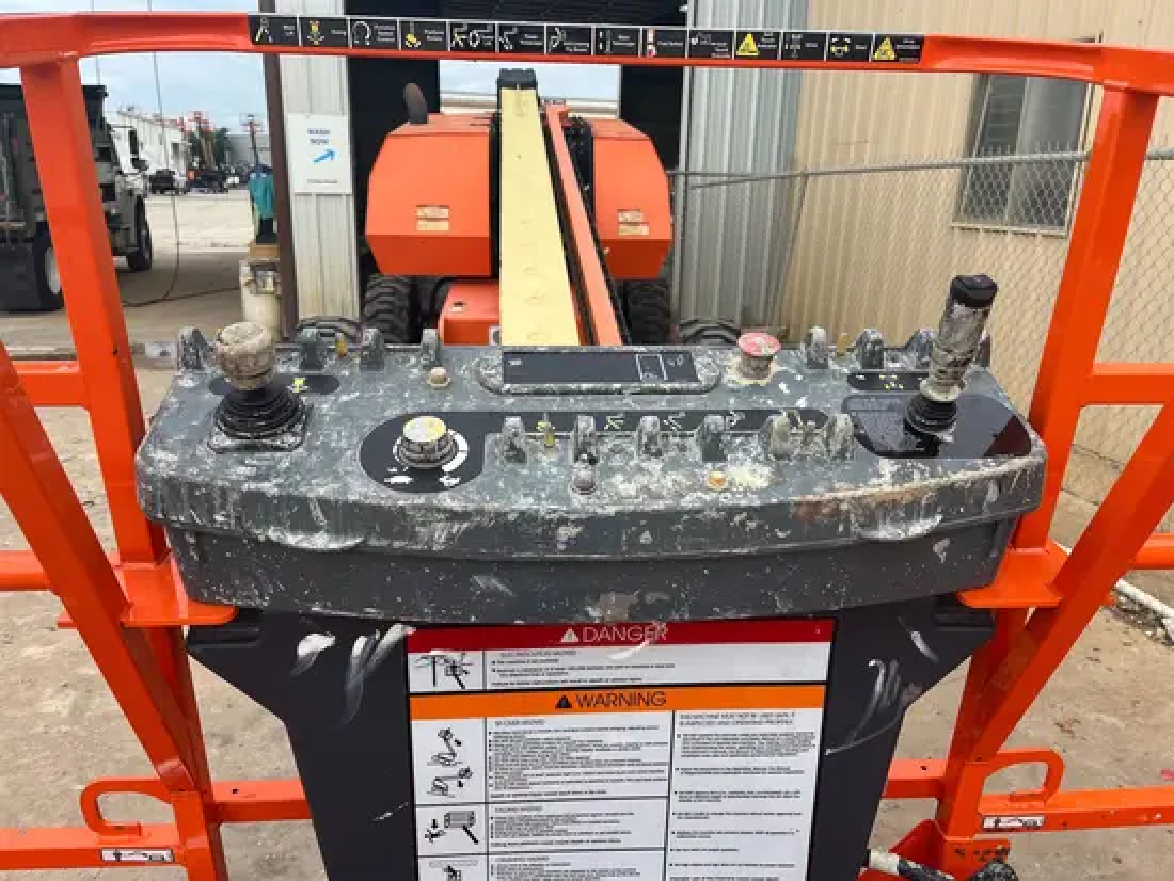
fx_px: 882
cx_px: 587
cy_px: 440
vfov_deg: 53.1
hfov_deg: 67.3
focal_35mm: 26
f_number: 1.6
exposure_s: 1/2062
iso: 50
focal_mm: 5.1
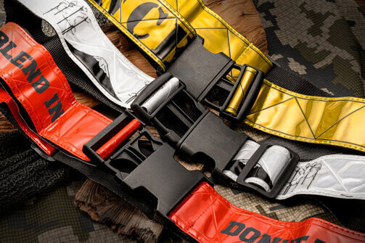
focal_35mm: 54
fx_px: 548
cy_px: 122
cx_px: 180
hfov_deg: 36.8
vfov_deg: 25.0
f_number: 22
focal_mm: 53.1
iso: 400
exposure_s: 1/8
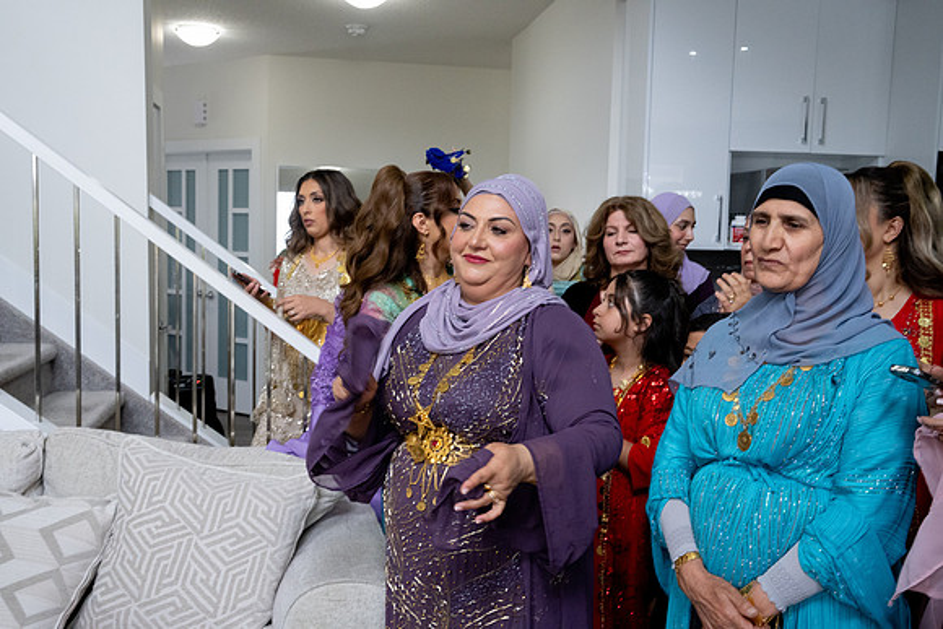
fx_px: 917
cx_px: 472
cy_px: 314
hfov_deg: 54.4
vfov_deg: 37.9
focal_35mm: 35
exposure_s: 1/160
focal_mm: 35
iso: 5000
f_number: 9
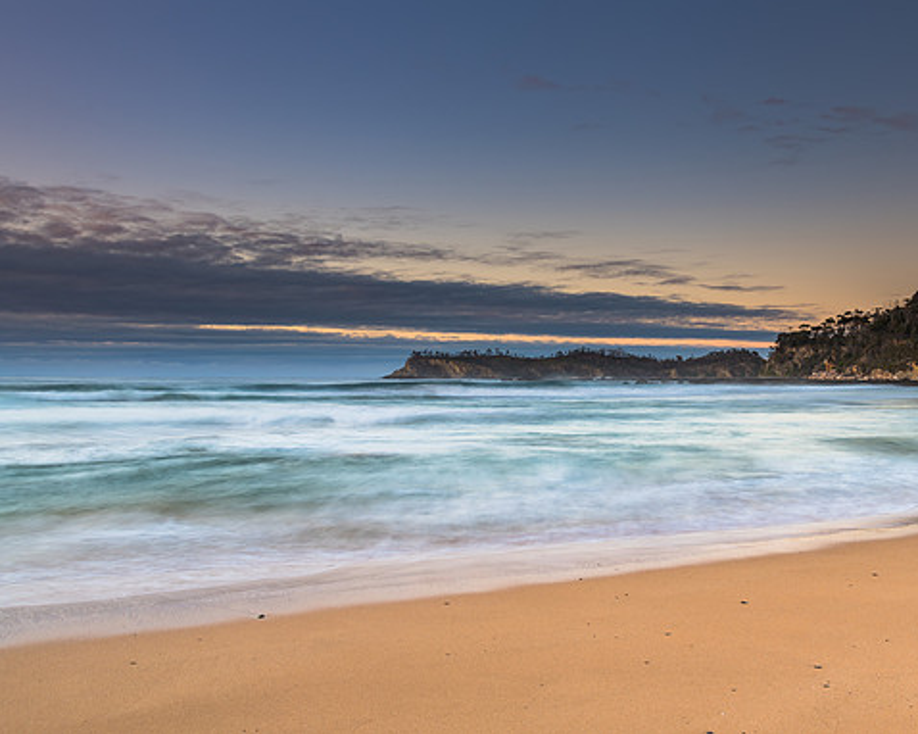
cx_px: 495
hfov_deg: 50.2
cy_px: 364
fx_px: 978
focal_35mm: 36
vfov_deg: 41.1
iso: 31
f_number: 8
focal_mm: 31
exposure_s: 3
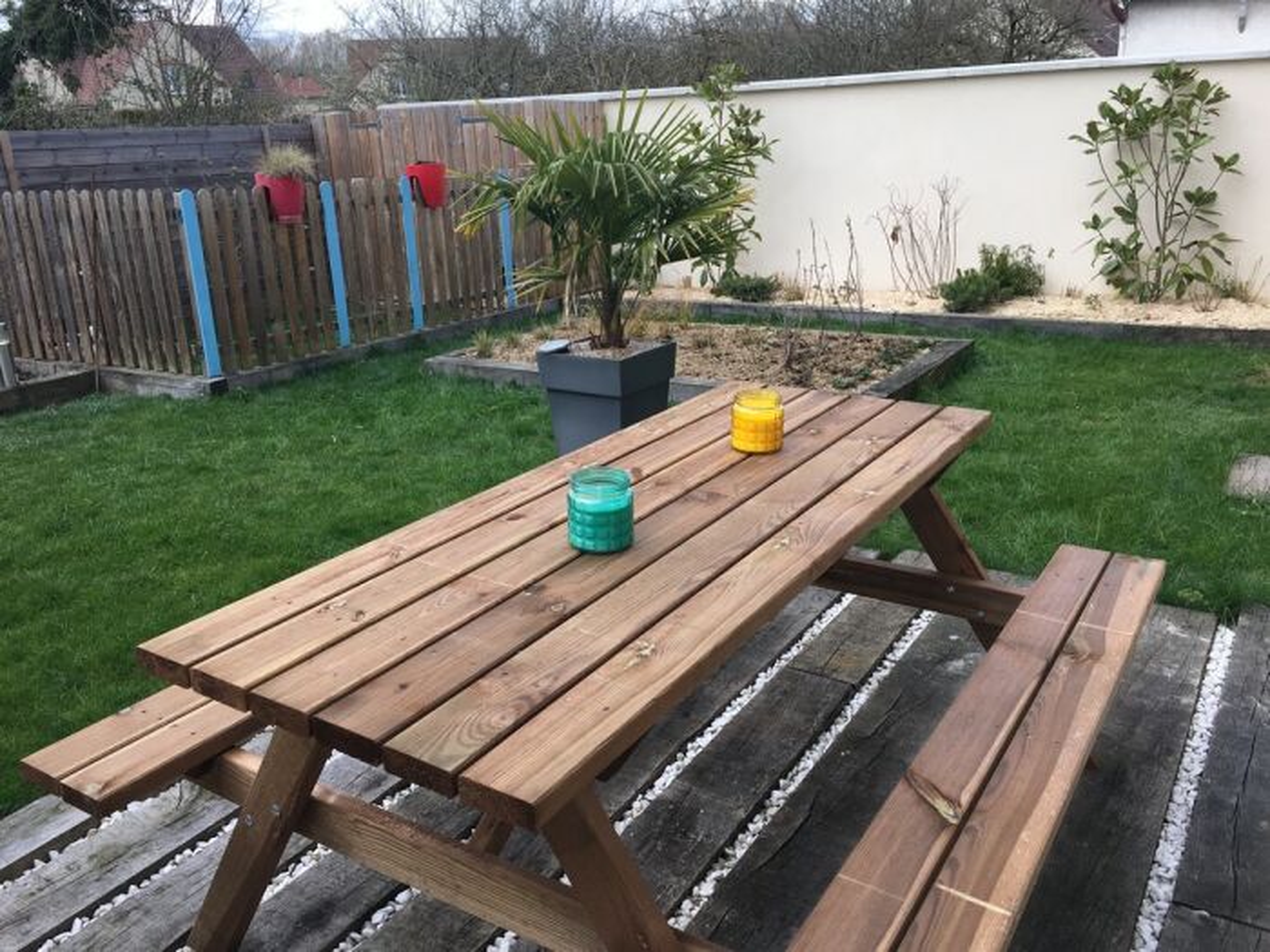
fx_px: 1064
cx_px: 635
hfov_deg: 61.7
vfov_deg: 48.2
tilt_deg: -17.8
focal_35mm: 29
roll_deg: +1.9
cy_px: 476
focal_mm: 4.15
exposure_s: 1/657
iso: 25
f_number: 2.2
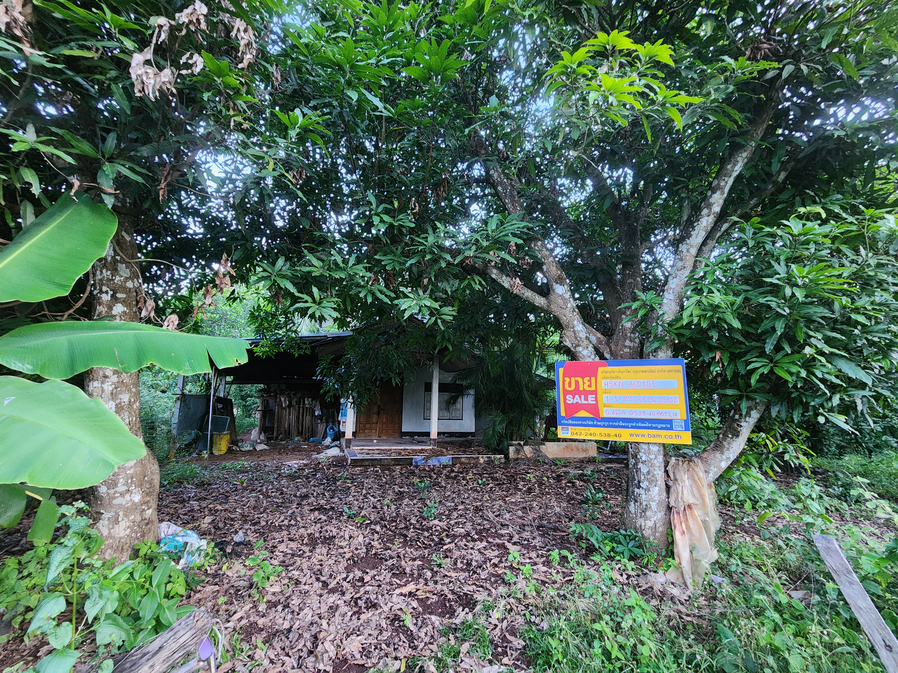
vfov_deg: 89.9
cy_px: 336
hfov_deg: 106.2
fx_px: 337
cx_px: 449
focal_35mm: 13
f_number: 2.2
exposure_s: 1/24
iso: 640
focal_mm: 2.2
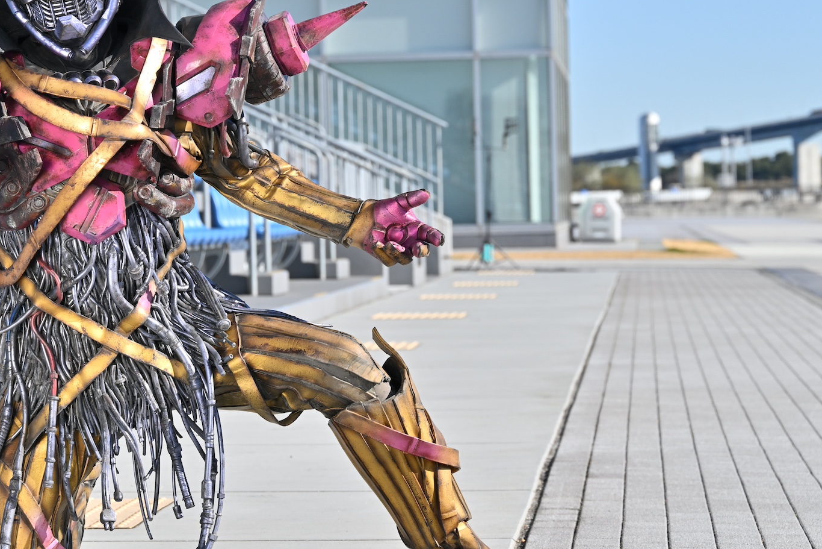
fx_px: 3927
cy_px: 231
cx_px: 249
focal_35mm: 172
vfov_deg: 8.0
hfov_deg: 11.9
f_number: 8
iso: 250
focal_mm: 110
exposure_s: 1/800
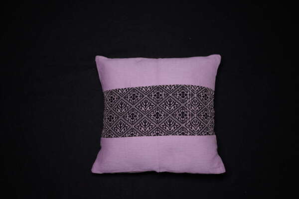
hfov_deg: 46.5
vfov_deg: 32.0
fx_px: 348
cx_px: 150
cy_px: 100
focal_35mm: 42
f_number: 2.8
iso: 250
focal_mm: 41.9
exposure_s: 1/125
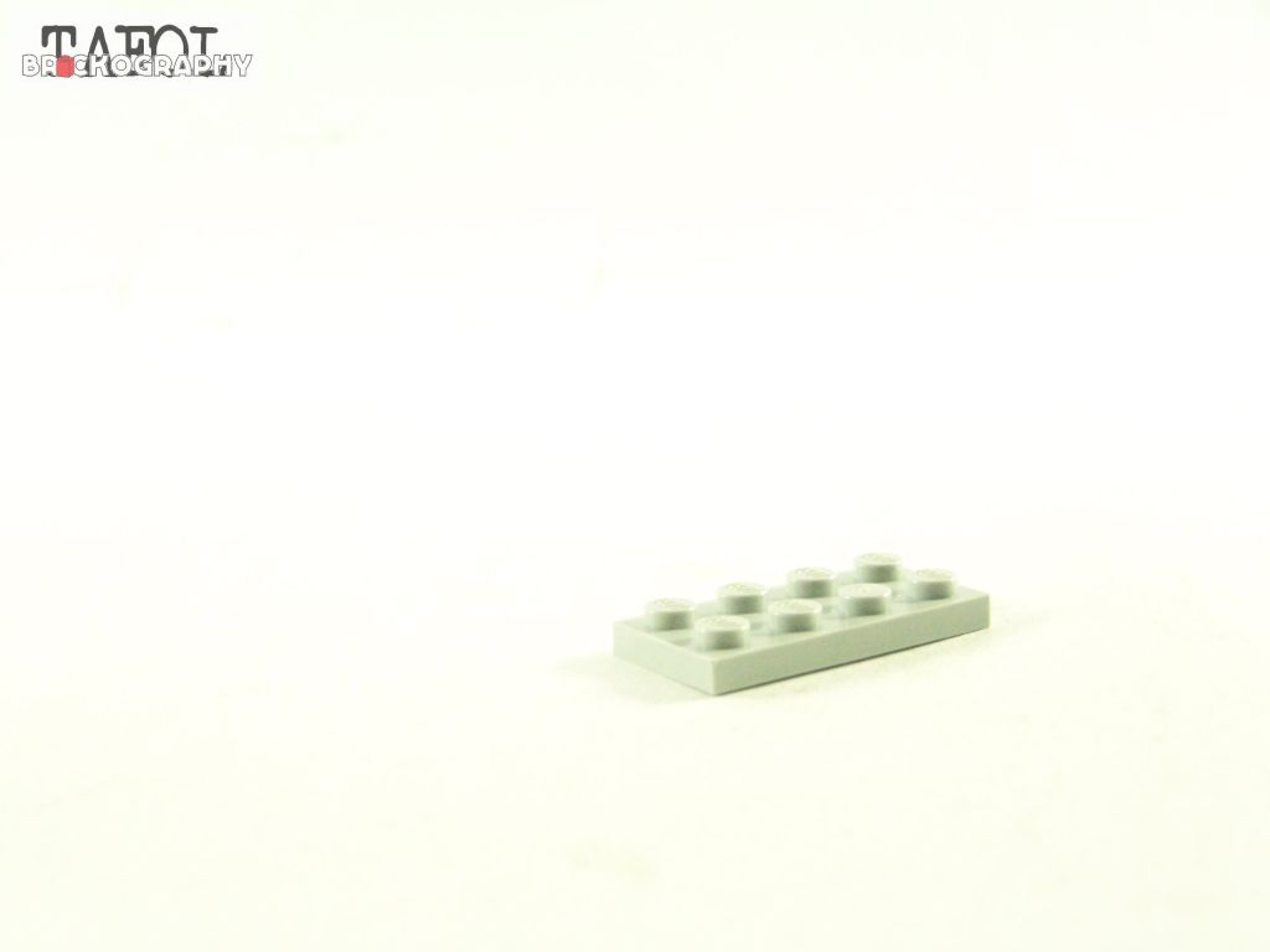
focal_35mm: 75
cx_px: 635
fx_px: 2752
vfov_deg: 19.6
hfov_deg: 26.0
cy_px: 476
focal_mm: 12.4
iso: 400
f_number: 3.2
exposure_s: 1/60
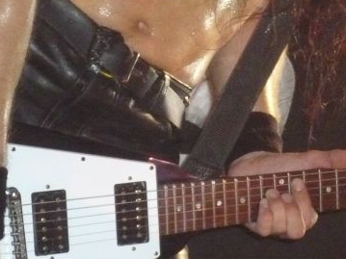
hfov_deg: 9.7
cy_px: 201
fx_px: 2048
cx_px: 160
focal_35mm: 205
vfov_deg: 7.2
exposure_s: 1/30
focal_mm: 15.2
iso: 800
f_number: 5.4
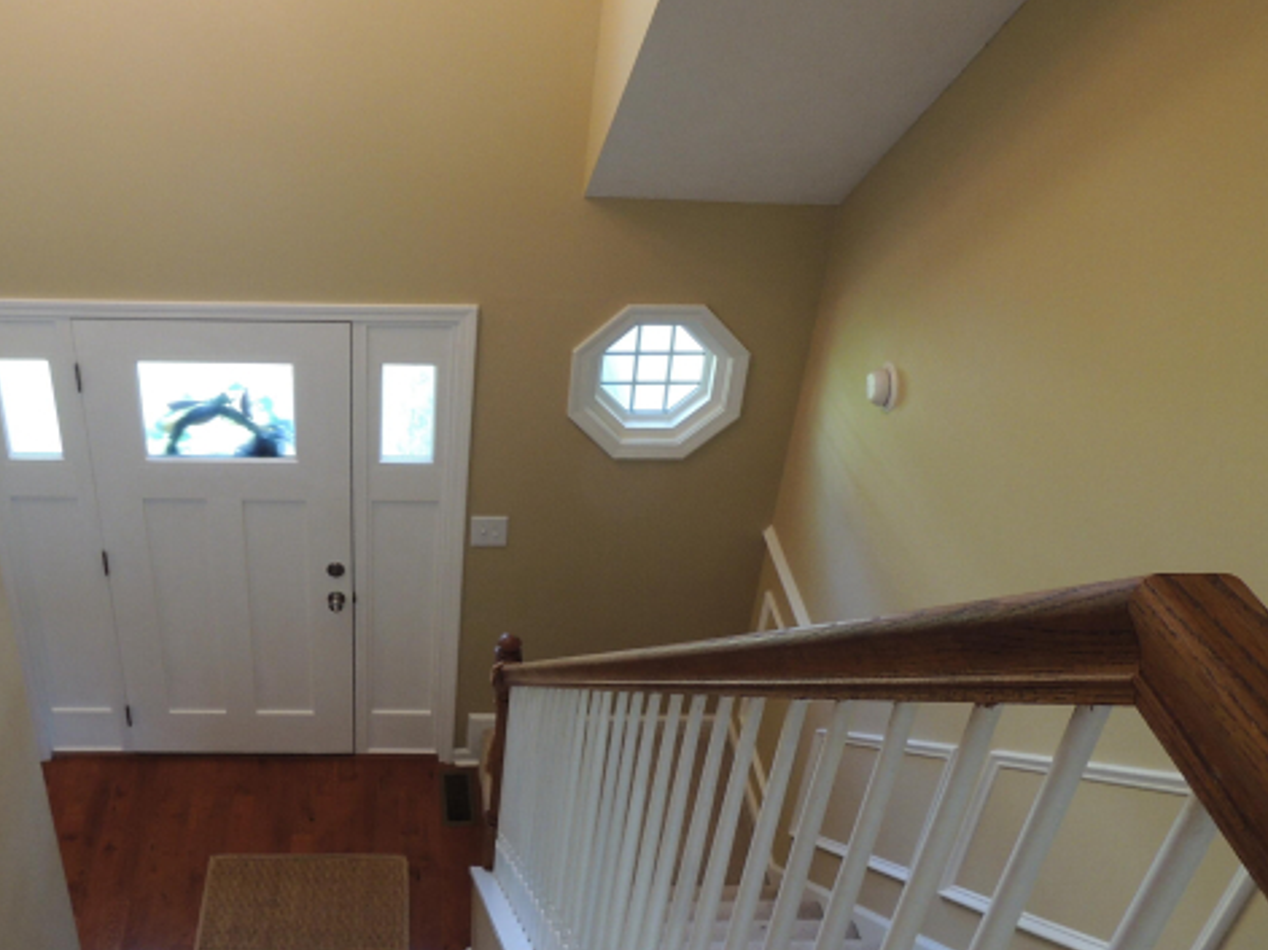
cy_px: 482
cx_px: 437
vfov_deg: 41.8
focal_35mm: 34
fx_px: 1245
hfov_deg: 53.1
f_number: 3
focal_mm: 4.3
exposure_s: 1/30
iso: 200
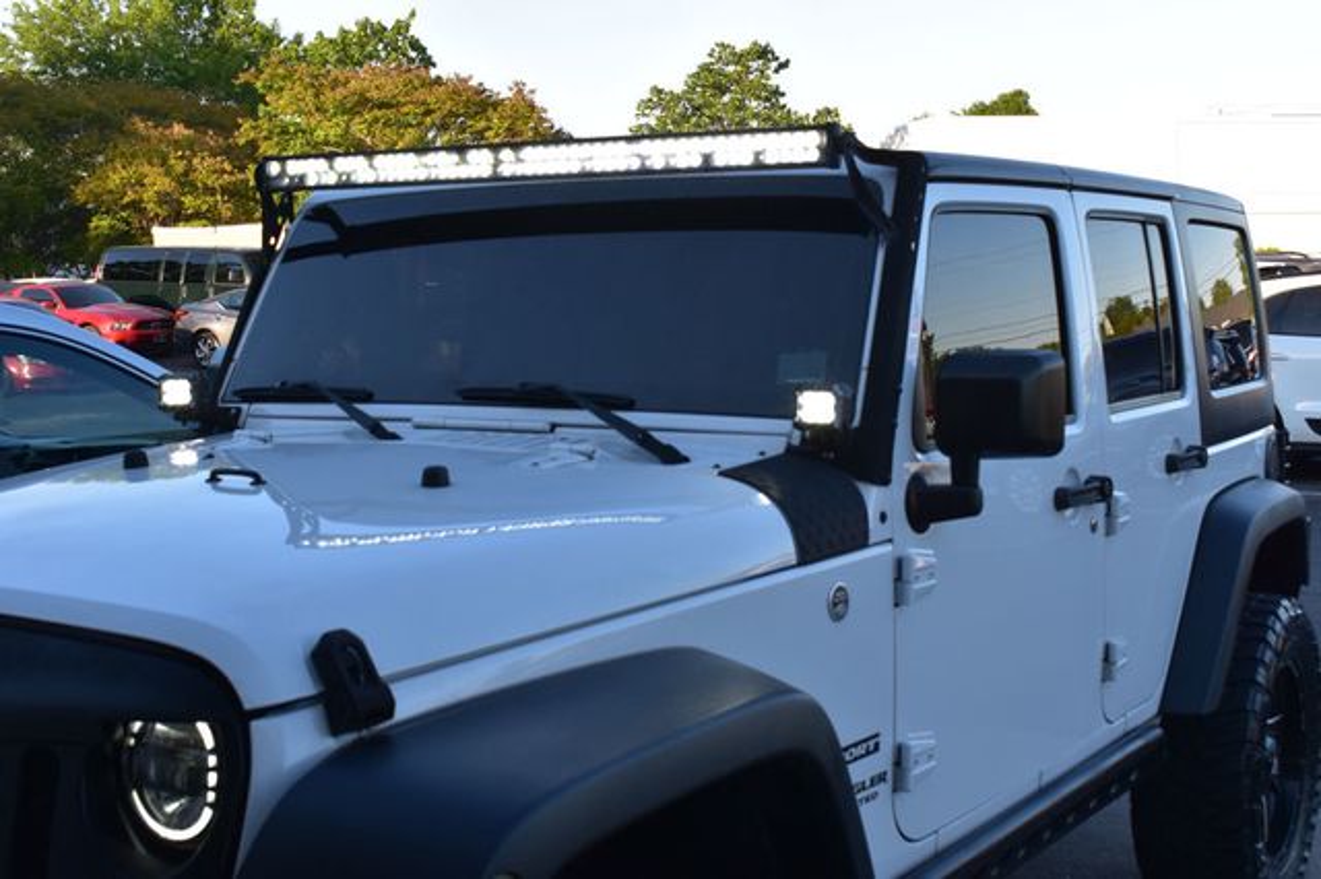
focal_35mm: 48
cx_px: 660
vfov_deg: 28.0
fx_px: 1760
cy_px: 440
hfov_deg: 41.1
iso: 400
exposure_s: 1/200
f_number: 10
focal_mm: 32
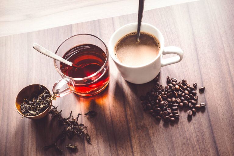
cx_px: 117
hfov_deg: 33.4
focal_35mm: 60
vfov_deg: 22.6
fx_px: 390
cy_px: 78
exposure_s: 2.5
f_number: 8
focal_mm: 22
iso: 80
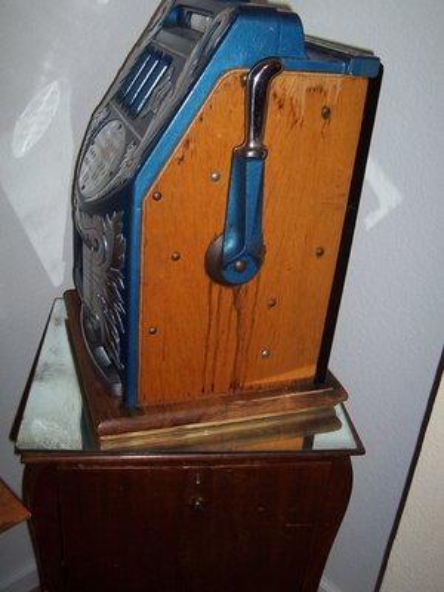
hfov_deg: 38.7
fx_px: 633
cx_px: 222
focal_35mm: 37
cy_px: 296
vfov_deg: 50.1
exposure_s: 1/60
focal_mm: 5.6
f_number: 2.8
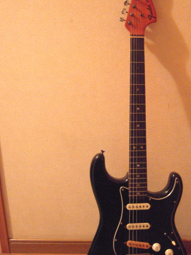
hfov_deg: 29.5
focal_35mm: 49
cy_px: 132
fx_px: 360
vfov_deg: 38.9
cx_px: 124
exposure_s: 1/13
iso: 800
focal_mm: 6.5
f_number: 3
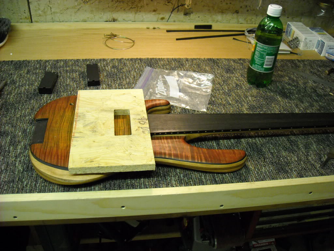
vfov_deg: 40.7
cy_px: 126
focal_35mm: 35
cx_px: 167
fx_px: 338
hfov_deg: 52.6
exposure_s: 1/52
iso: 400
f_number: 2.8
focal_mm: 5.7
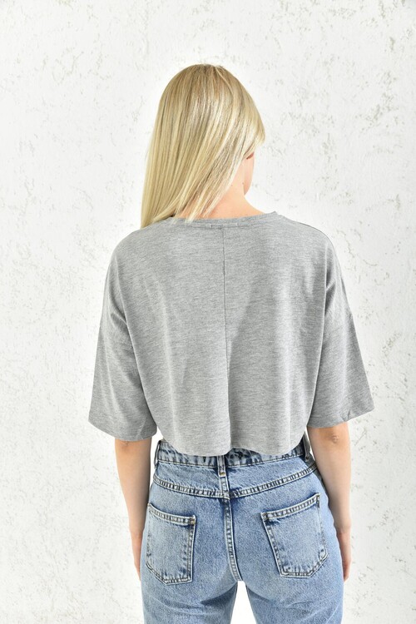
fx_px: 555
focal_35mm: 32
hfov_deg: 41.1
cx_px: 208
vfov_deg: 58.7
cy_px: 312
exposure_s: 1/160
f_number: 7.1
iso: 100
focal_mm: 32
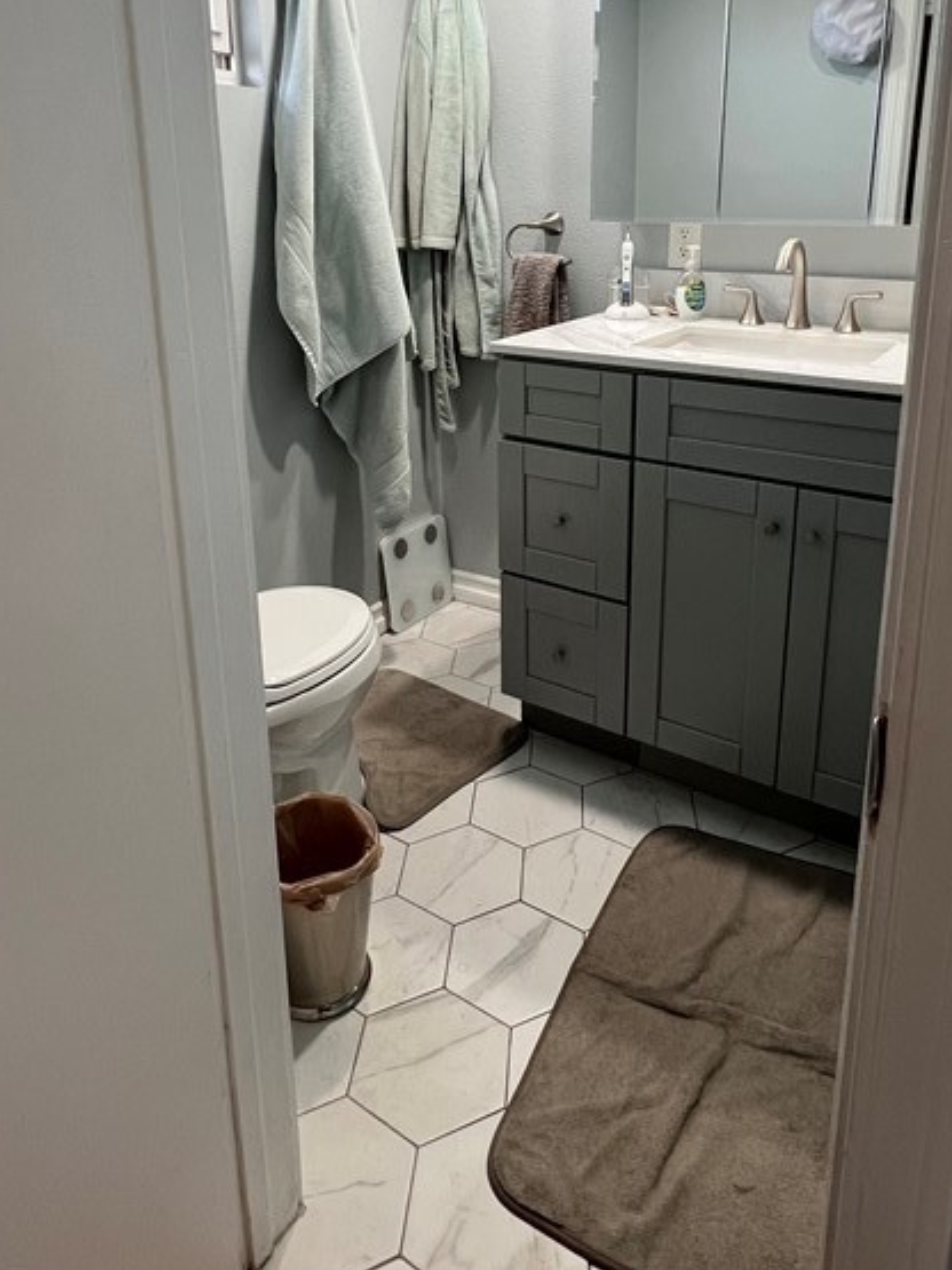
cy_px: 419
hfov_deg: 56.8
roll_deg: +0.6
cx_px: 485
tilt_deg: -14.8
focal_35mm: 24
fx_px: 880
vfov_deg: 69.5
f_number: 1.8
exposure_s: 1/120
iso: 200
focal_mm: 1.57
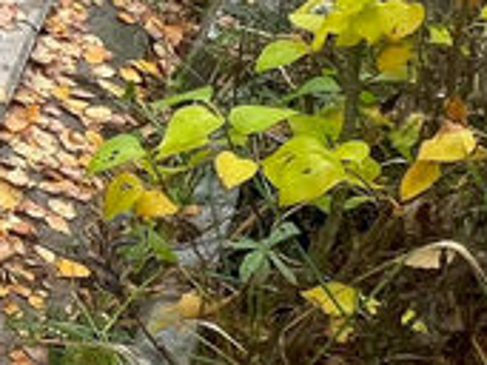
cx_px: -686
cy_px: -31
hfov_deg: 14.9
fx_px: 1097
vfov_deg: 18.2
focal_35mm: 78
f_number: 1.8
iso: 32
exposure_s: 1/138
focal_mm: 1.57
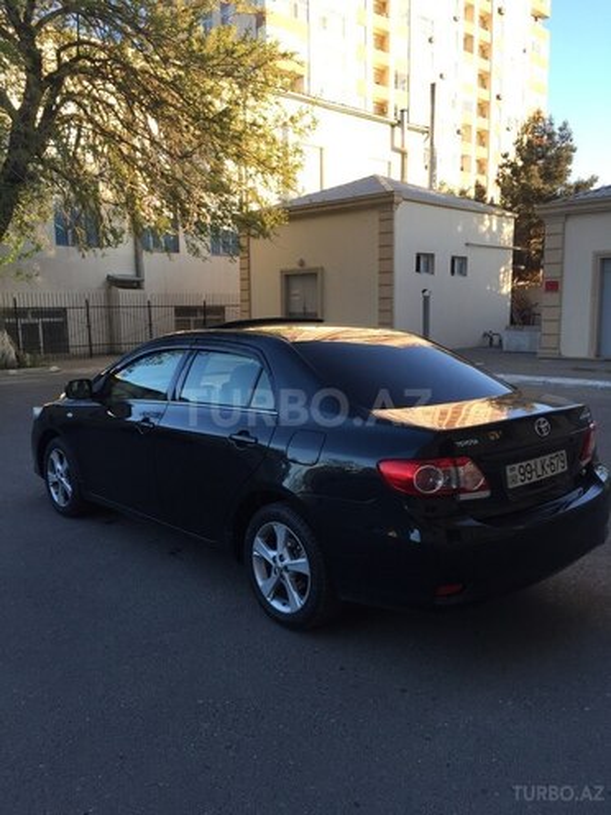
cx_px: 306
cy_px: 408
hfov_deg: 48.2
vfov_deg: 61.7
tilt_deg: -9.0
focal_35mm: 29
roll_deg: +0.3
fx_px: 682
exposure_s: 1/234
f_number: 2.2
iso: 32
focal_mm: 4.15
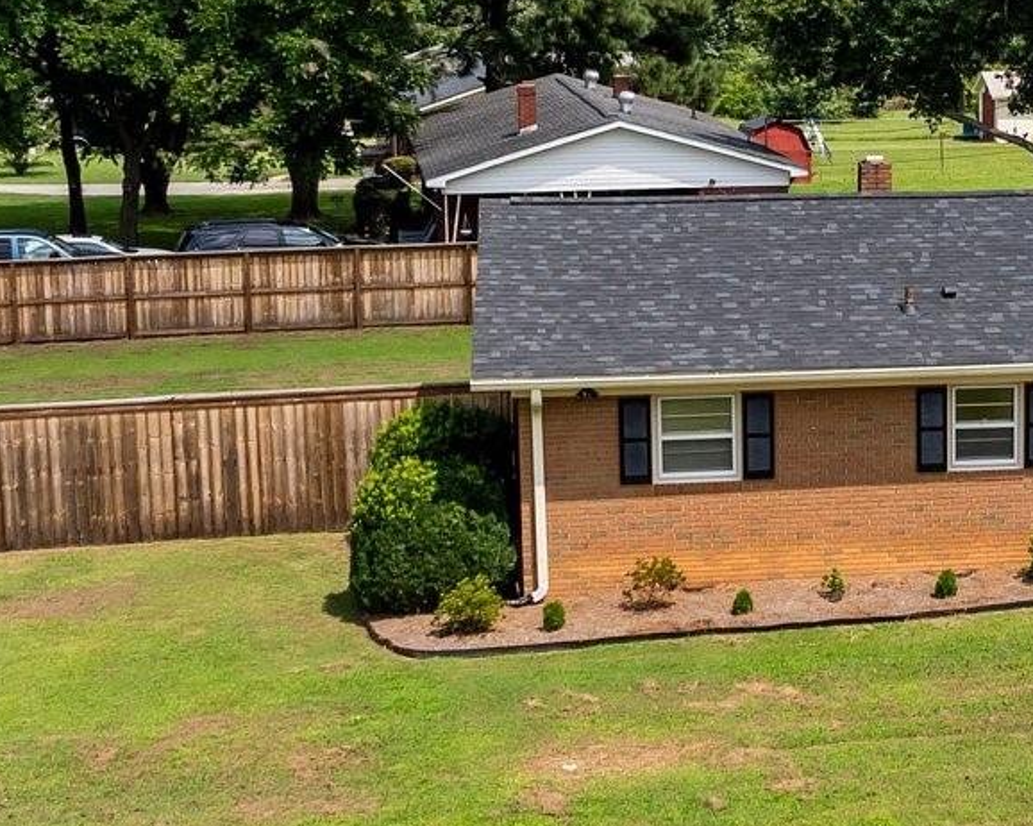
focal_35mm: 83
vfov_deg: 18.5
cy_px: 319
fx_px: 2537
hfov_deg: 21.9
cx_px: 1106
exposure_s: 1/400
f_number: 2.8
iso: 100
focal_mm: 12.29
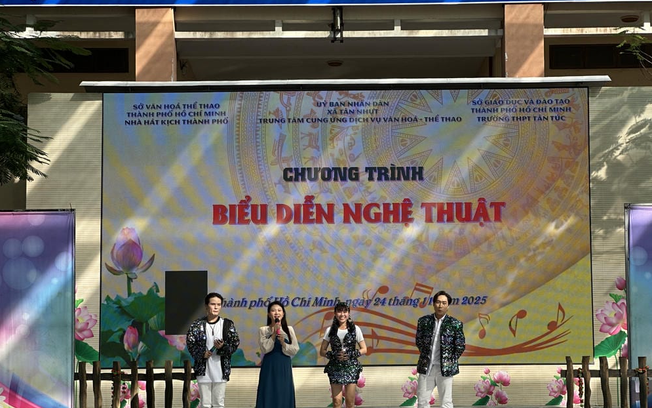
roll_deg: +0.7
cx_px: 326
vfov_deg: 15.9
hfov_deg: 25.2
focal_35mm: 82
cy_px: 234
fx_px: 1457
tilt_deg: +7.0
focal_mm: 9
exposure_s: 1/121
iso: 25
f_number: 2.8
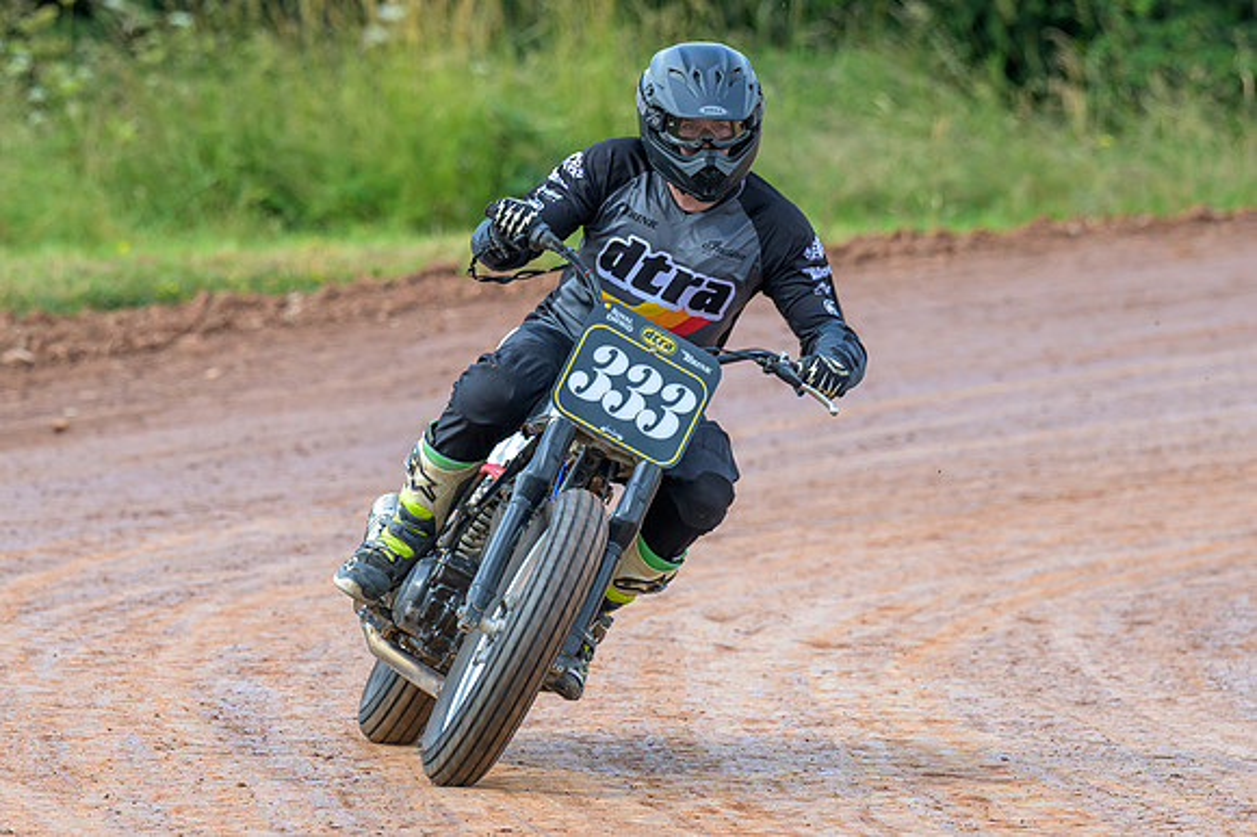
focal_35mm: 347
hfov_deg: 5.9
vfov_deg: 4.0
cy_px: 437
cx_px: 637
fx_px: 12120
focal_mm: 190
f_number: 4
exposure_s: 1/400
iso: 140
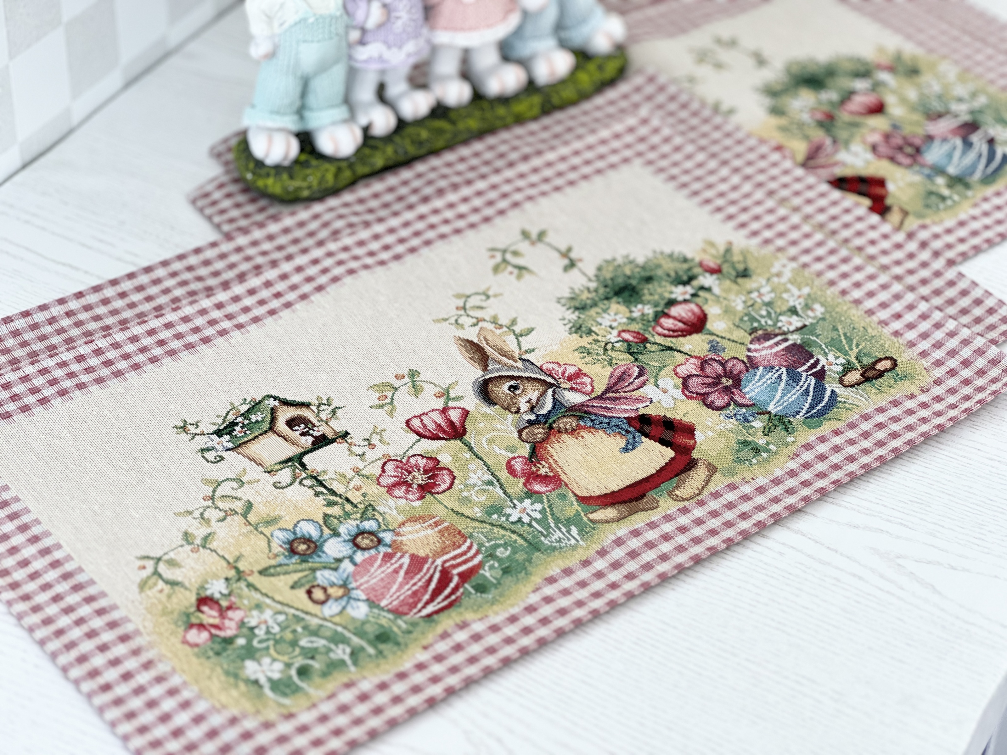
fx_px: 2240
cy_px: 378
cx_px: 504
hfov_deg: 25.3
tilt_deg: -36.1
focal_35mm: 77
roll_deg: -2.1
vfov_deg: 19.1
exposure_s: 1/121
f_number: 2.8
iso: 160
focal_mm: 9
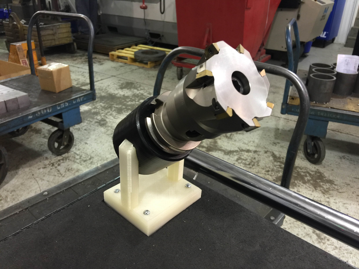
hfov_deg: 61.7
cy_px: 134
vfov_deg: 48.2
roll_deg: -1.7
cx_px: 180
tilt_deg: -27.1
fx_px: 301
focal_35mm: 29
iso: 64
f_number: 2.2
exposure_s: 1/15
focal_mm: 4.15
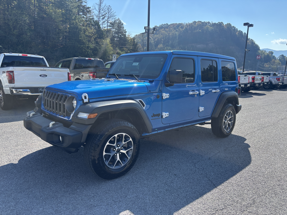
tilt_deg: -7.3
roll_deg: -2.0
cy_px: 108
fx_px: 216
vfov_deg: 53.1
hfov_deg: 67.3
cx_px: 144
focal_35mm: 26
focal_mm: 5.96
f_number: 1.6
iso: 50
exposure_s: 1/1279
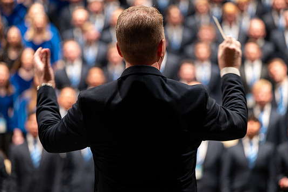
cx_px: 144
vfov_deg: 9.1
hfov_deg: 13.6
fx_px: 1208
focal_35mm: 151
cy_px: 83
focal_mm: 130
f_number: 2.8
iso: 800
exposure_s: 1/25
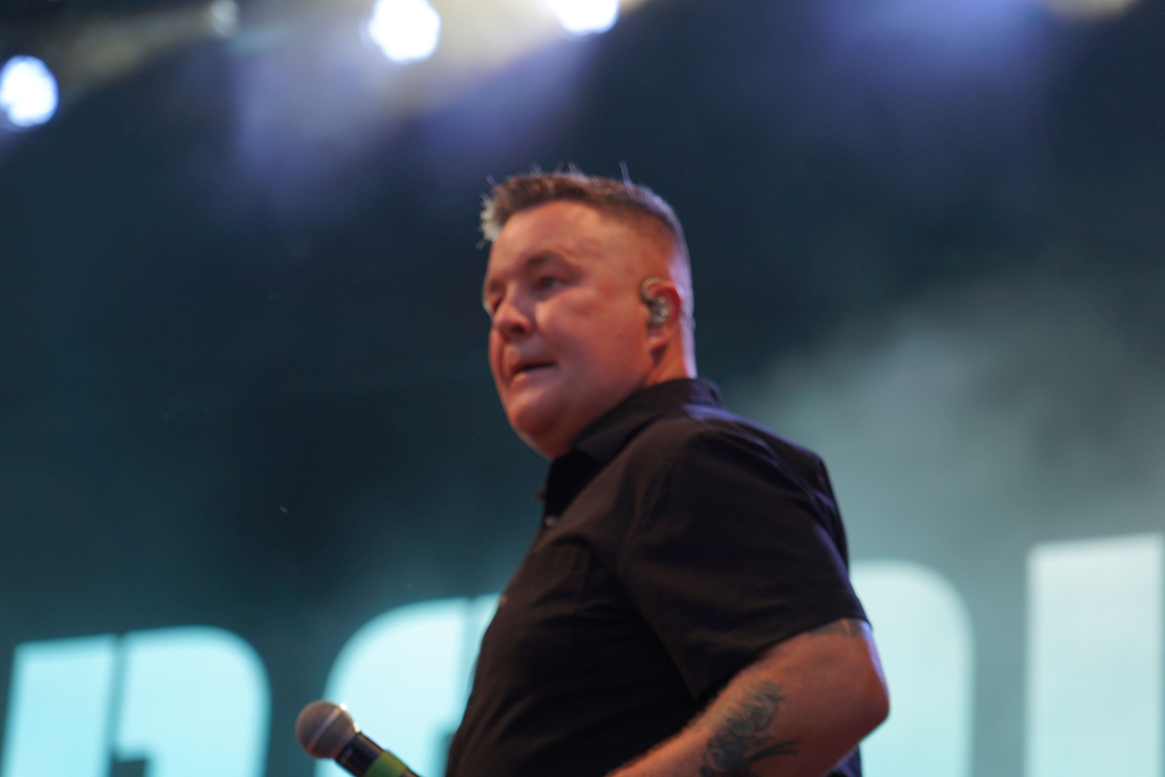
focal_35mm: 105
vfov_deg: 13.0
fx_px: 3398
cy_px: 388
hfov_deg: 19.5
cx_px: 582
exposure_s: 1/160
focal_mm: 105
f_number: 4
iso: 500
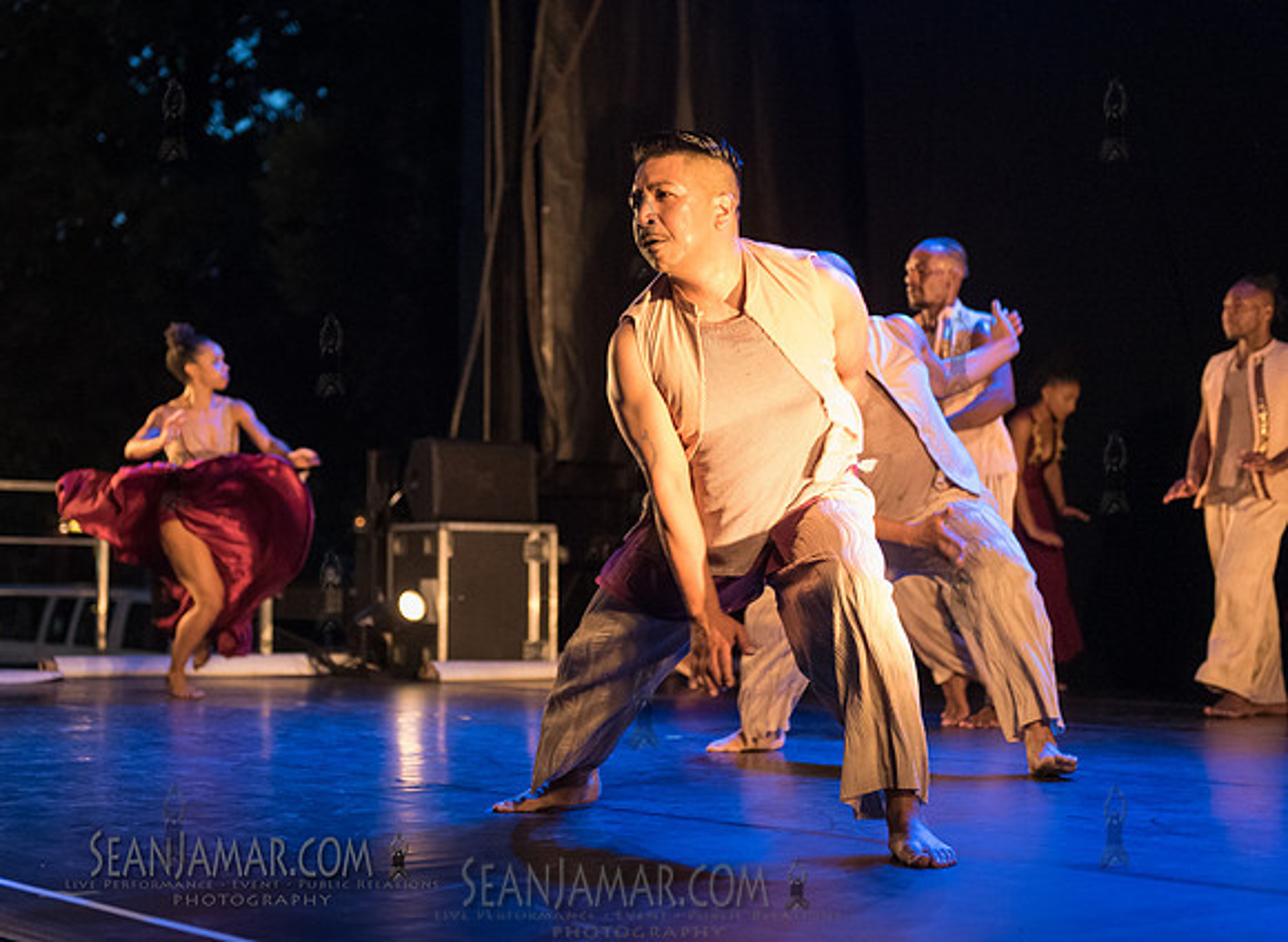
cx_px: 531
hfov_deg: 30.5
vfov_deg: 22.6
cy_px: 437
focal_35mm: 64
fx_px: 2355
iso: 5000
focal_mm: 56
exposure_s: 1/250
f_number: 2.8
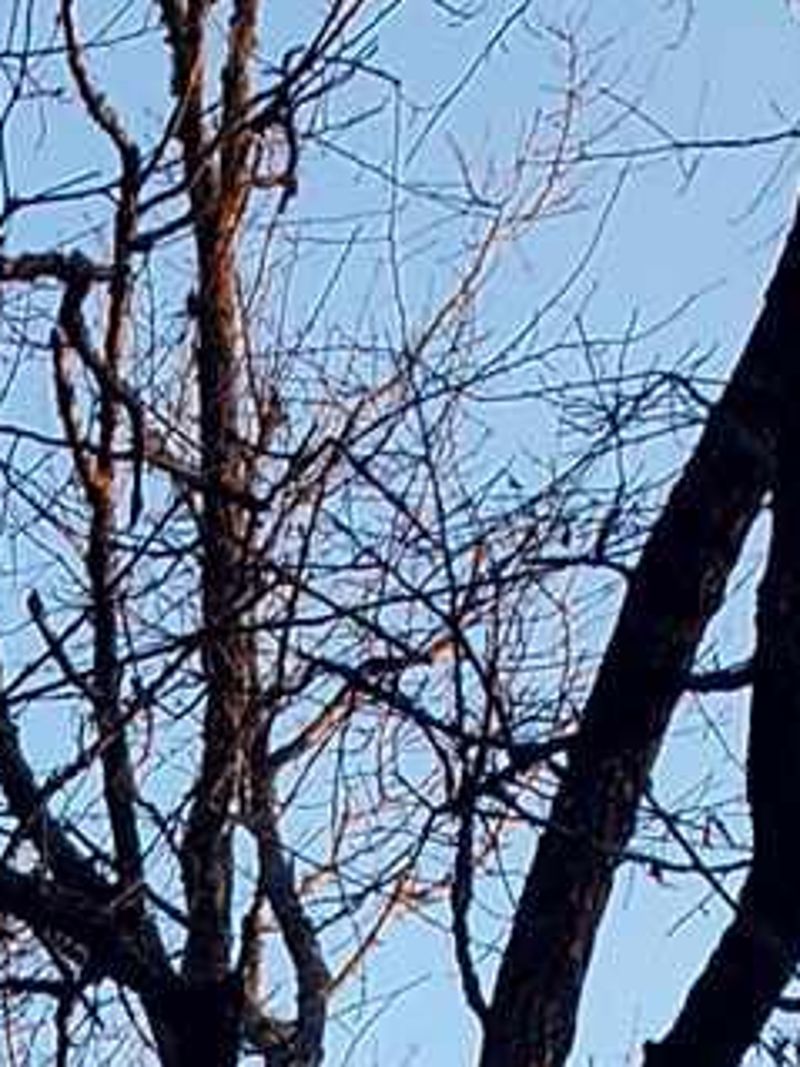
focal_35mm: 188
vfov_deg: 8.2
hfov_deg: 7.1
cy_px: 3612
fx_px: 5797
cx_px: -1496
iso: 50
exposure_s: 1/123
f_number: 2.4
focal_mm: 4.3
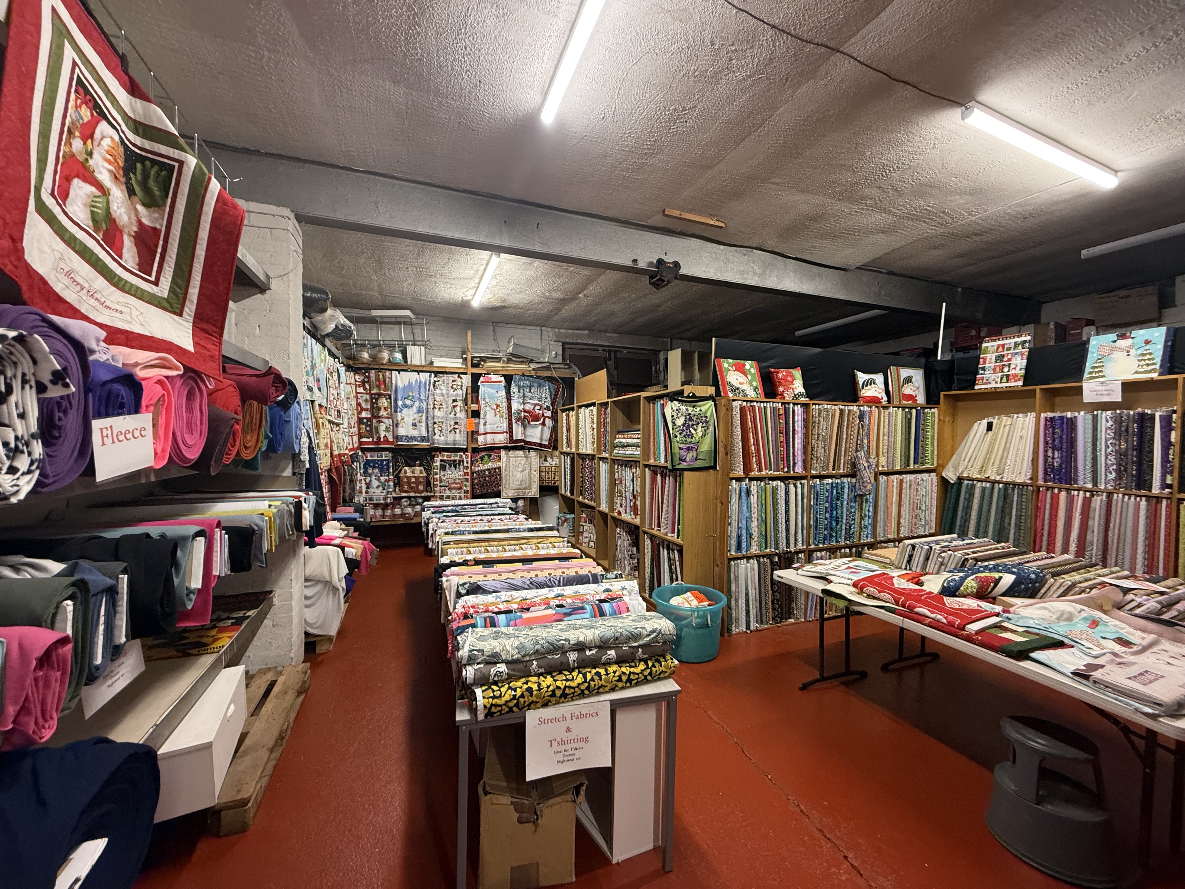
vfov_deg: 85.7
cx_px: 592
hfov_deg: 102.1
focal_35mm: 14
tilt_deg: -0.8
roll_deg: +2.0
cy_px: 444
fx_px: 479
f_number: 2.2
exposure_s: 1/50
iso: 200
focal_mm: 2.22
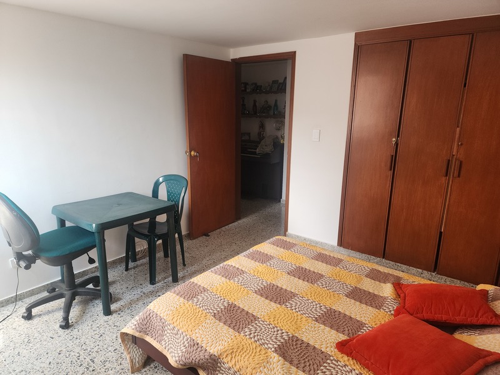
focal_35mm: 23
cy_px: 188
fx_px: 332
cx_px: 250
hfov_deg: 73.9
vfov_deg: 58.9
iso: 200
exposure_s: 1/120
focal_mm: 6.4
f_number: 1.8
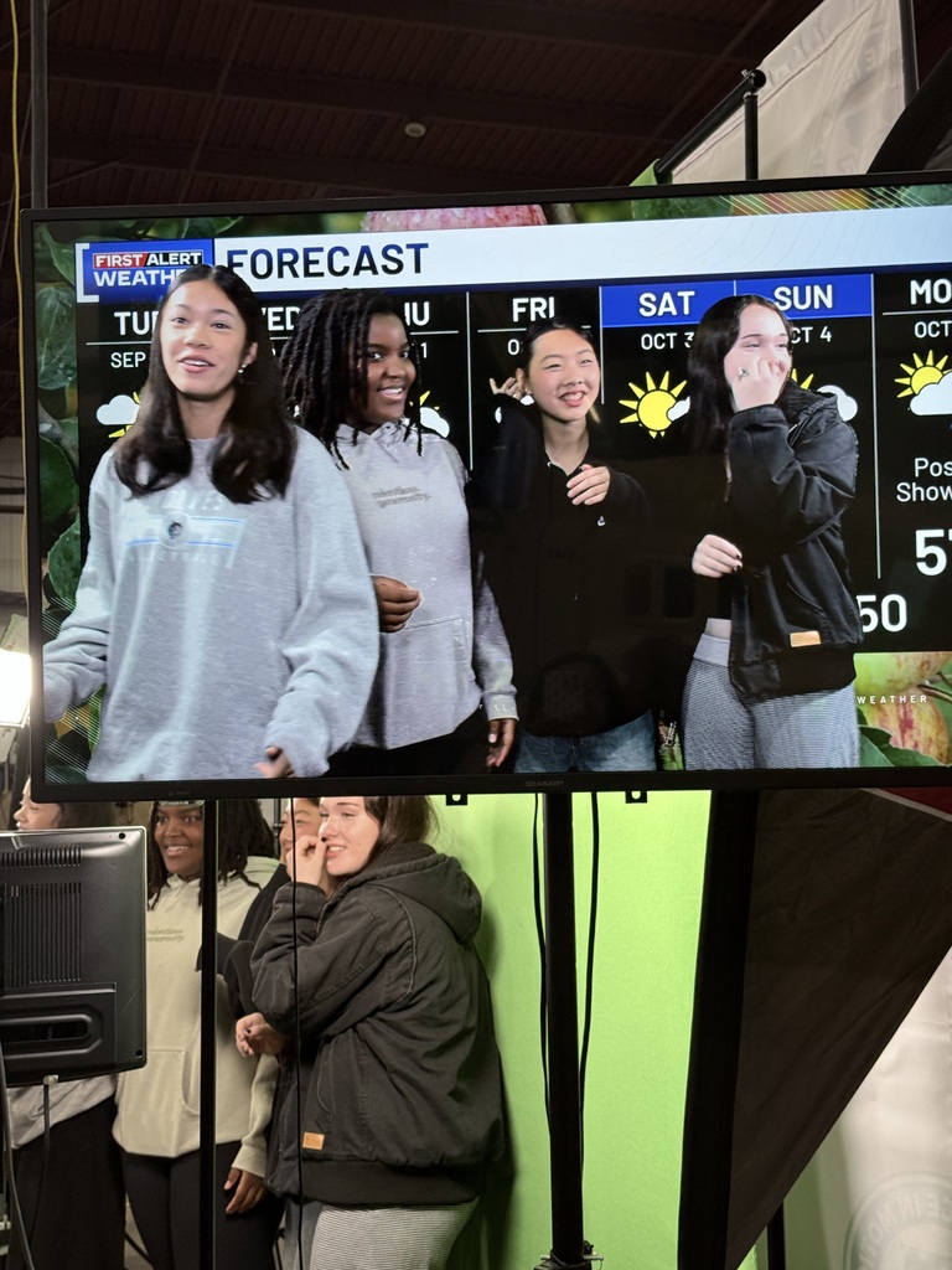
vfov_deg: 39.7
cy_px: 635
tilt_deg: +5.4
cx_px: 476
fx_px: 1760
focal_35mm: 48
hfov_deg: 30.3
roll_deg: +1.1
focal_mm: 6.76
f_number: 1.78
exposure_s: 1/60
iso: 64
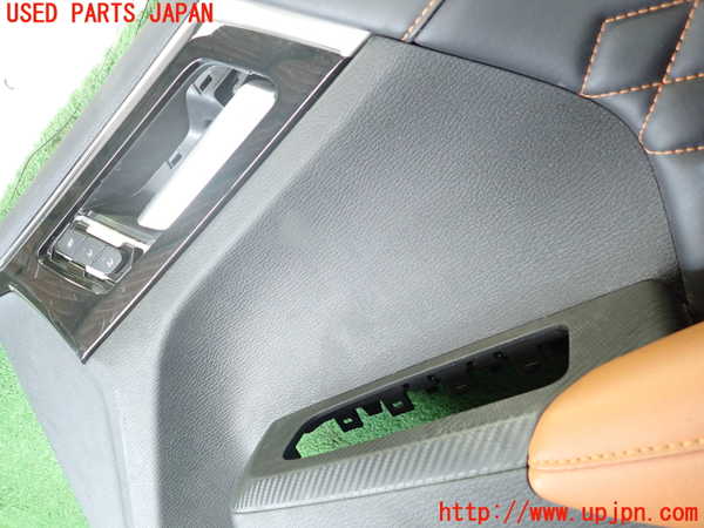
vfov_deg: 54.9
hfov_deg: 69.4
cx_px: 352
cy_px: 264
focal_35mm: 25
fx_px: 508
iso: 400
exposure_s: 1/30
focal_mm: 4.5
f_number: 2
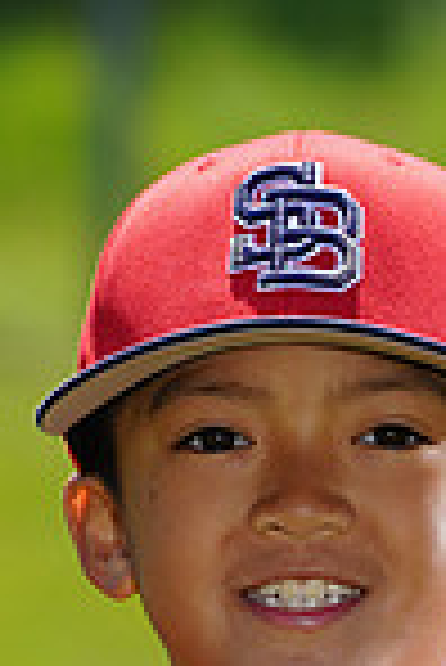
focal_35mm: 878
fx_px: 16277
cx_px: 187
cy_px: 1089
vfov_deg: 2.3
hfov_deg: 1.6
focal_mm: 224
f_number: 7.1
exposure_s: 1/250
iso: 100
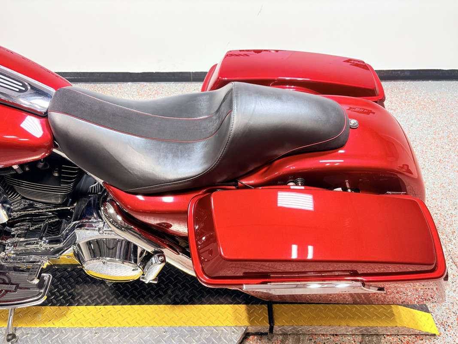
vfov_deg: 53.1
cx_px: 229
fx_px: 344
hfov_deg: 67.3
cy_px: 172
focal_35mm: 26
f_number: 1.6
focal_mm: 5.96
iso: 80
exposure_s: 1/120
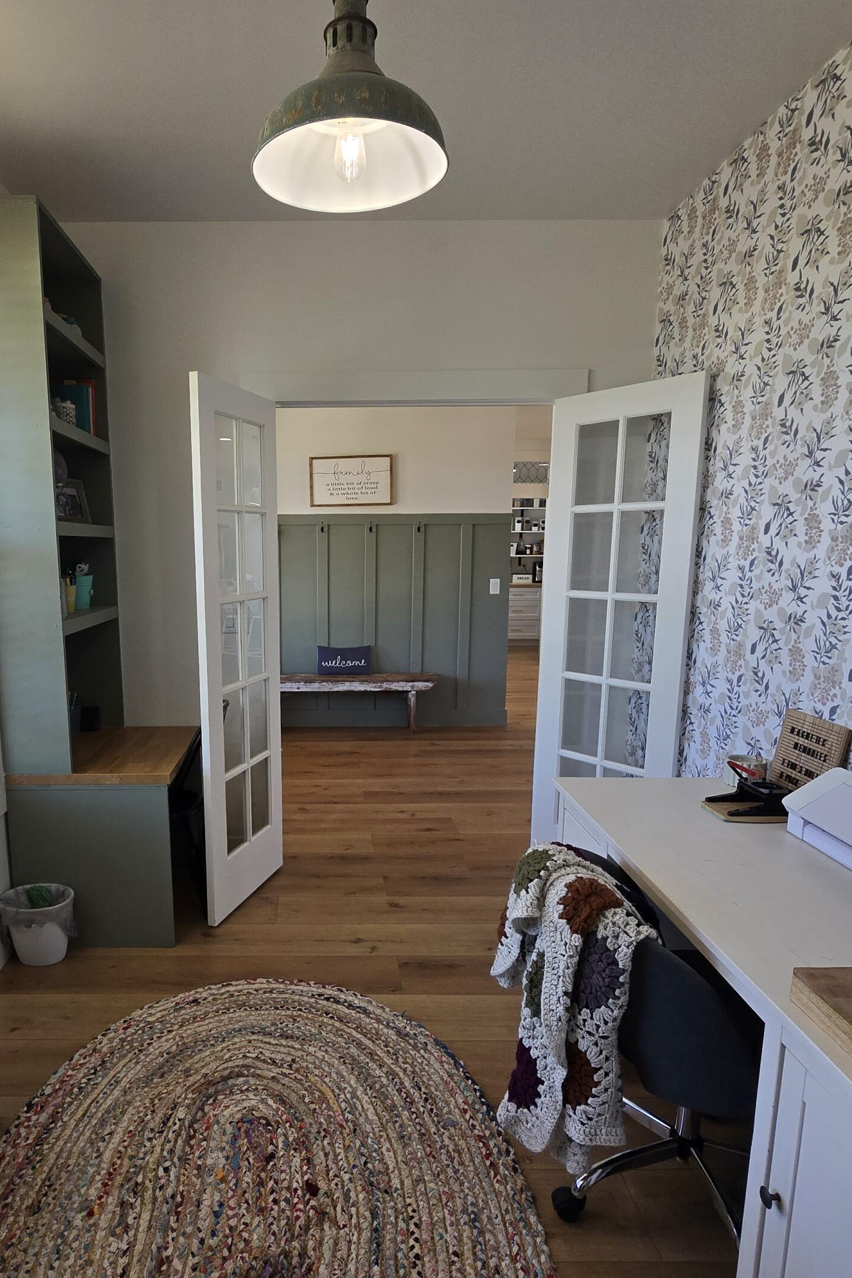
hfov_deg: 63.6
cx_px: 317
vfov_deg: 86.9
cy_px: 667
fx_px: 675
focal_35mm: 19
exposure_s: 1/120
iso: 80
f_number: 2.2
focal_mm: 2.2
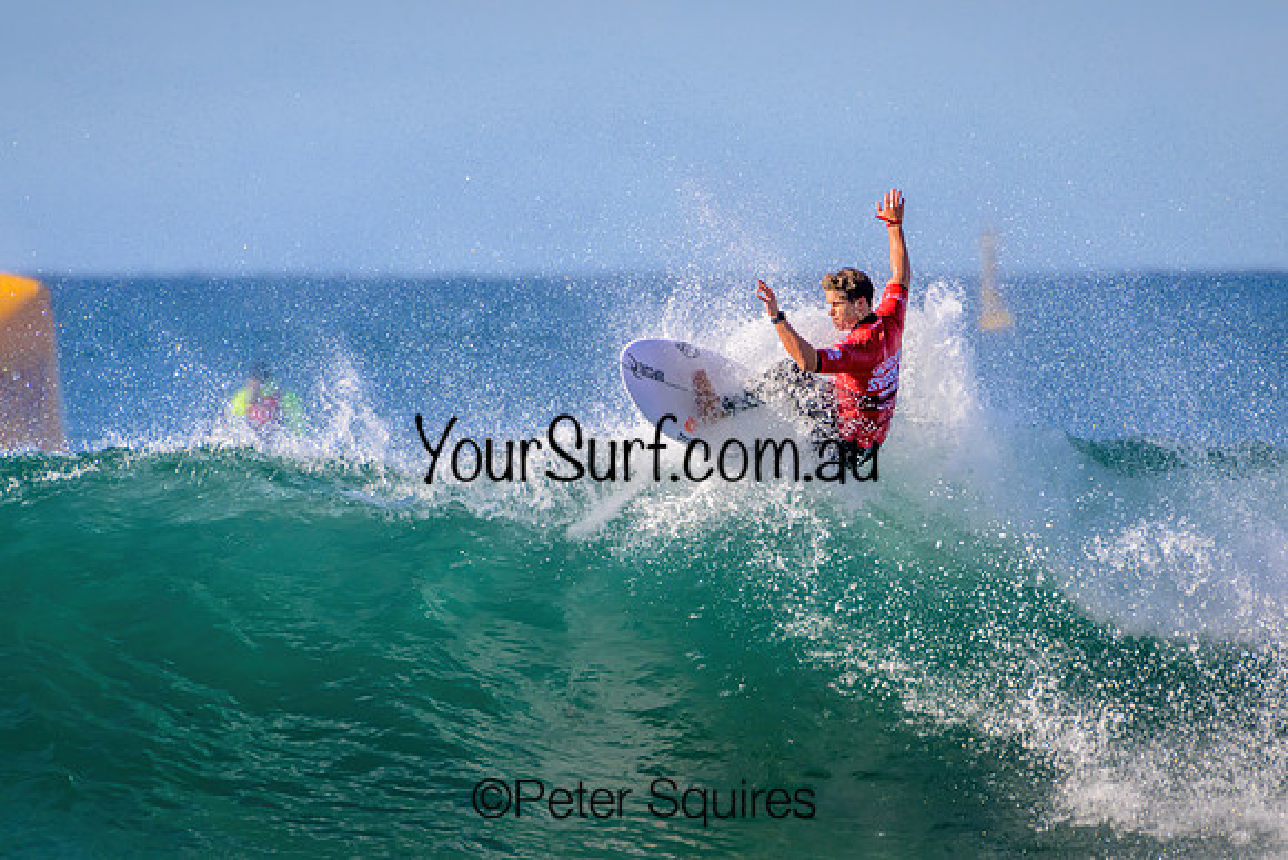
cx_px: 644
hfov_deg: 2.1
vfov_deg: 1.4
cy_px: 430
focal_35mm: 1000
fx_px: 35784
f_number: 11
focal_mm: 1000
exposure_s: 1/2500
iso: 1600
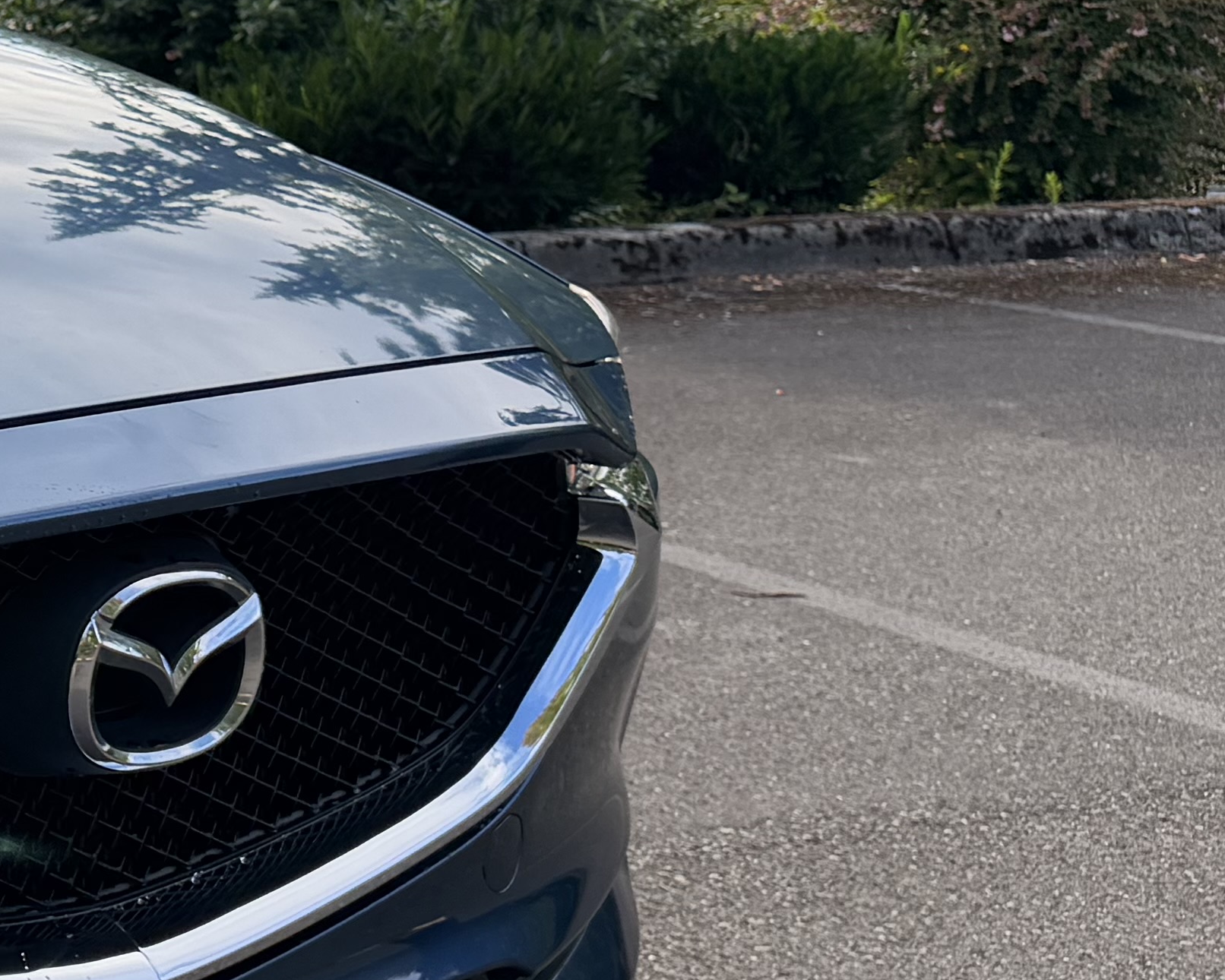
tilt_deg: -11.1
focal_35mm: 83
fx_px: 3010
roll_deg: +1.5
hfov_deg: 19.6
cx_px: -681
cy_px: 475
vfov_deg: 18.5
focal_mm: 6.76
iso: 100
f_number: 1.78
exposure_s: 1/2110
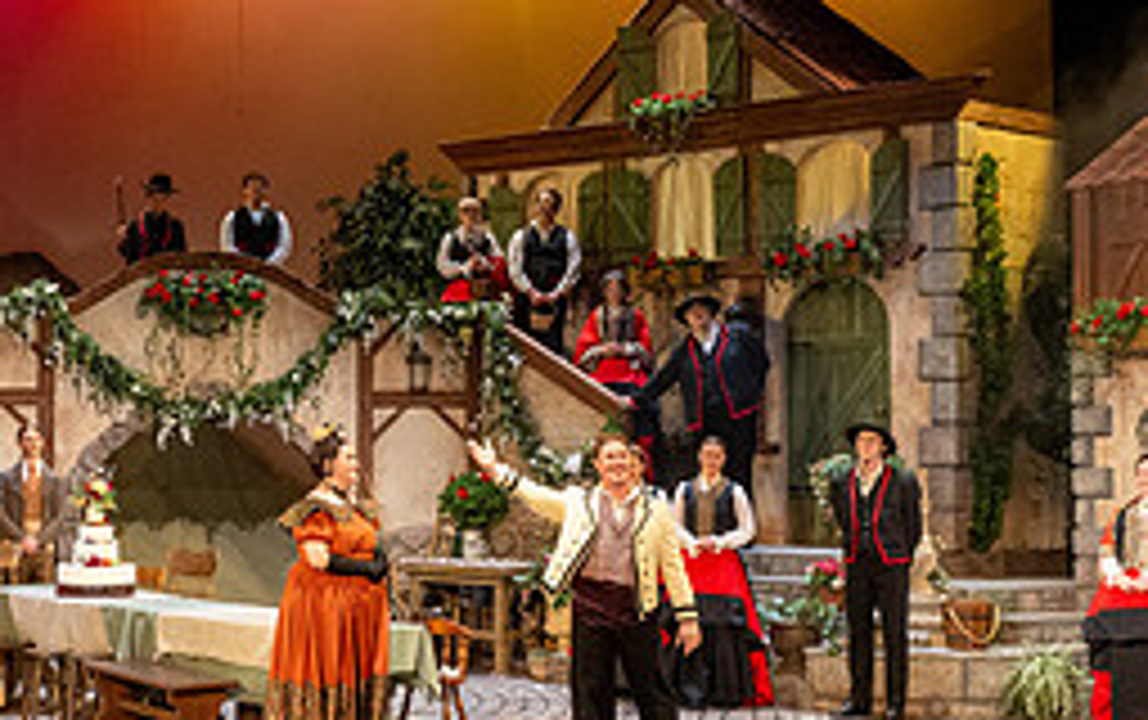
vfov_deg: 19.4
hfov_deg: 29.6
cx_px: 164
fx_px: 2099
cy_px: 458
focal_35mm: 67
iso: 1600
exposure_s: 1/160
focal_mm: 24
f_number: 5.6
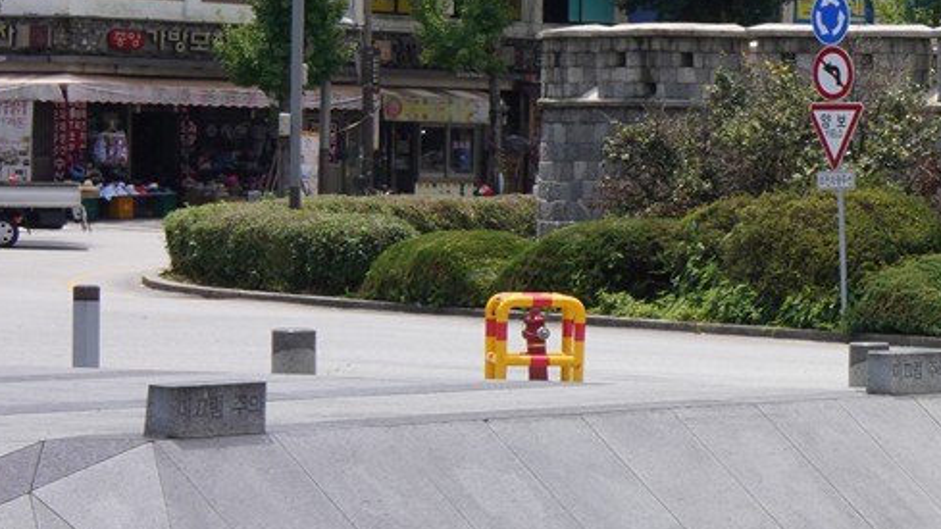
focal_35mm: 150
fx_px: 3743
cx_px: 1838
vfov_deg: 8.1
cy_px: 256
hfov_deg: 12.7
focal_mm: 35
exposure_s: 1/100
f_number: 16
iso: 200
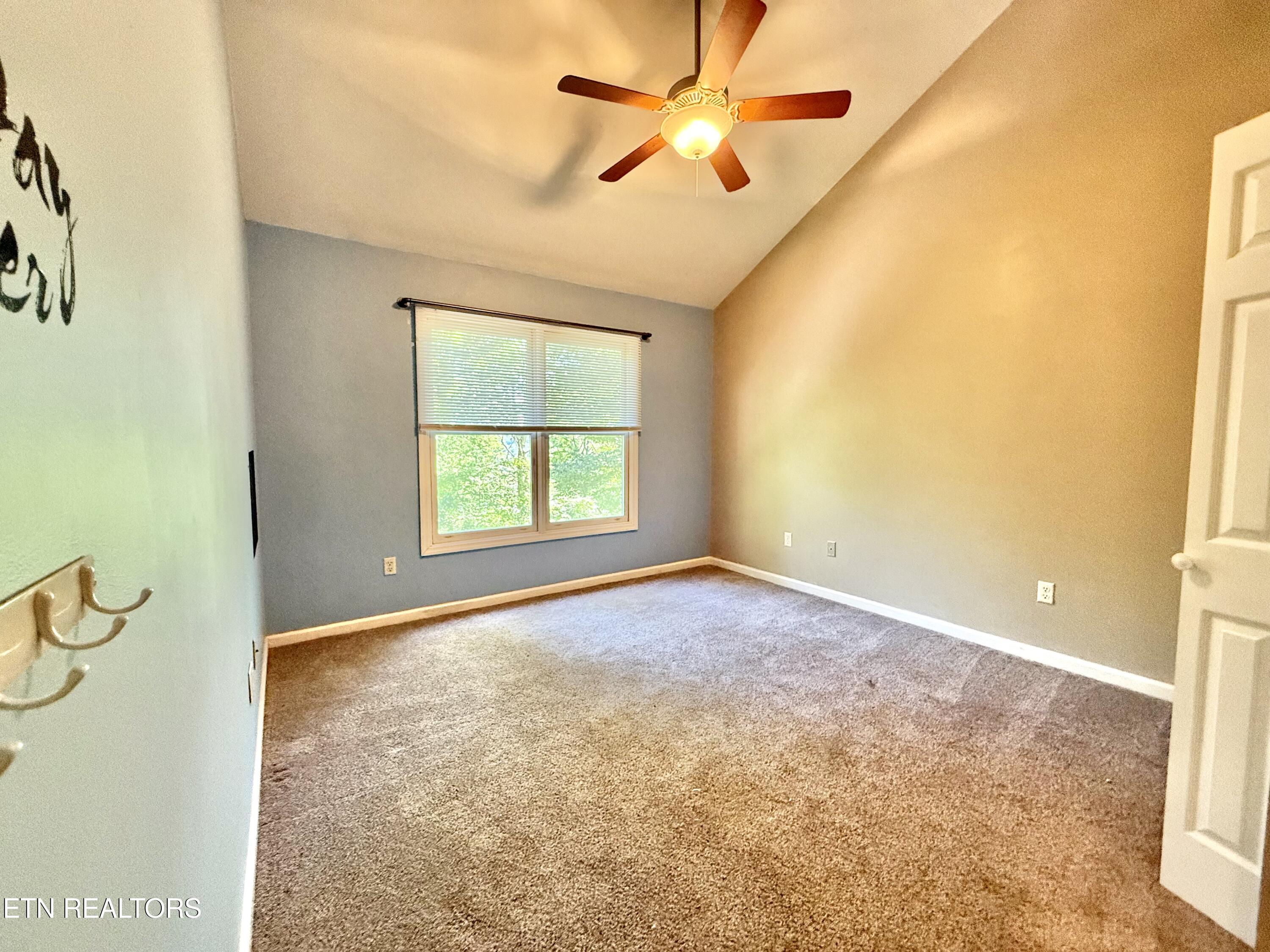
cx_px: 635
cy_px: 476
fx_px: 514
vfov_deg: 85.7
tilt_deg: -3.2
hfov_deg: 102.1
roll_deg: -0.8
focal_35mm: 14
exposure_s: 1/79
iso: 400
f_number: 2.2
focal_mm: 2.22
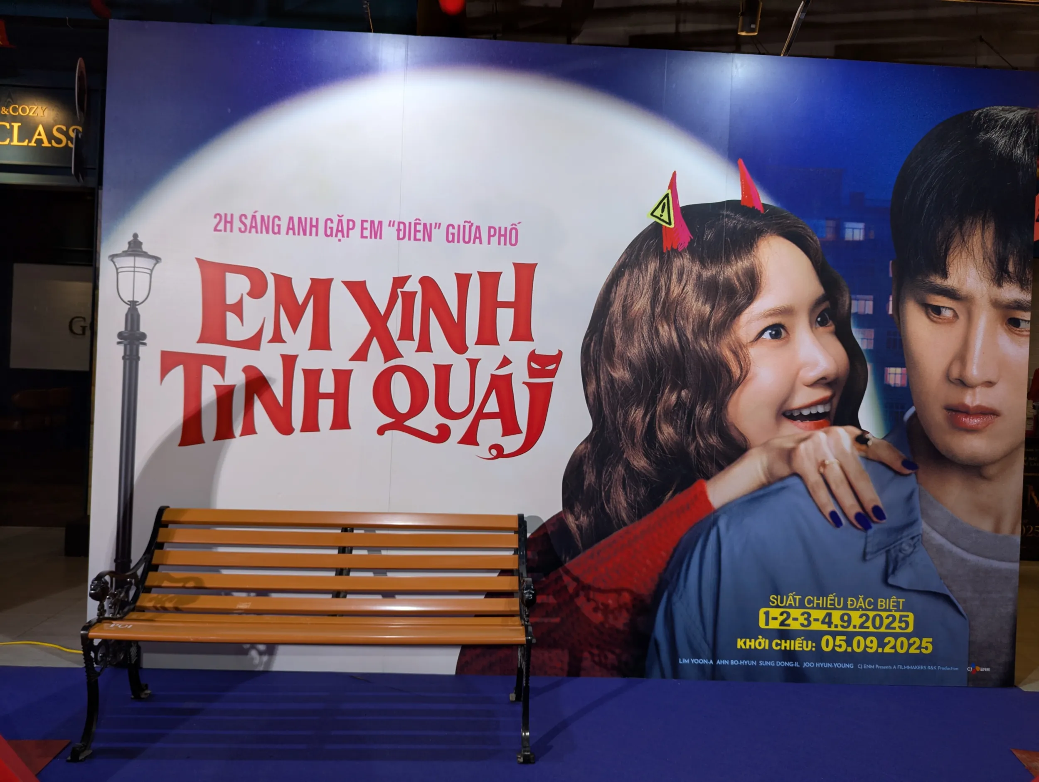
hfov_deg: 71.5
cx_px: 520
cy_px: 391
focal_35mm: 24
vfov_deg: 56.9
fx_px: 721
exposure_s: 1/59.8
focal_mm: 6.81
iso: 44
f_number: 1.85
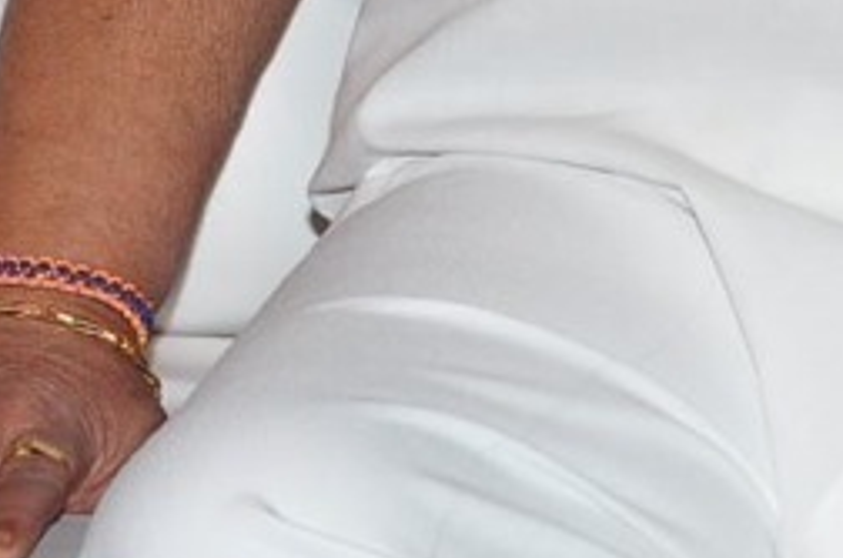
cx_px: 2094
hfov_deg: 5.2
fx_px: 9045
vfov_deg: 3.5
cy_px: -565
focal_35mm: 387
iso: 400
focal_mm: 50
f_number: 11
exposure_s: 1/125
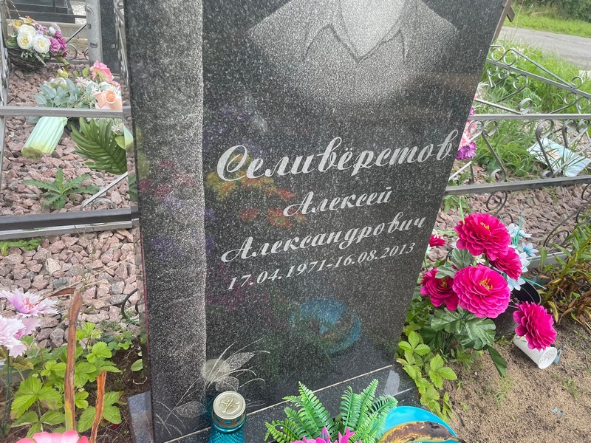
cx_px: 296
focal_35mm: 26
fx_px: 444
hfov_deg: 67.3
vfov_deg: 53.1
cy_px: 222
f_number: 1.6
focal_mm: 4.2
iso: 32
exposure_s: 1/678
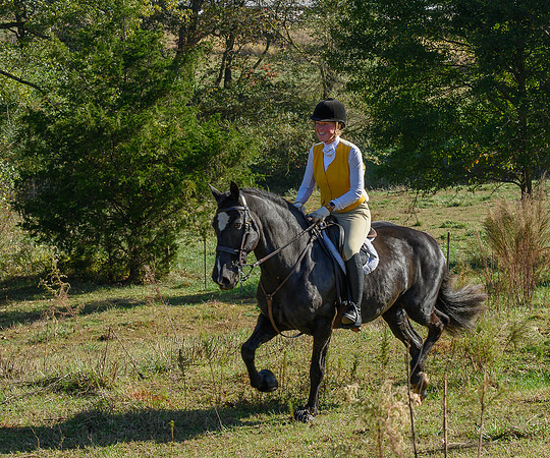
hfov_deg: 14.7
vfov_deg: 12.2
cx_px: 353
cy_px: 161
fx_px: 2134
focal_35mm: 129
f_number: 8
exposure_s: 1/400
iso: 200
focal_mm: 51
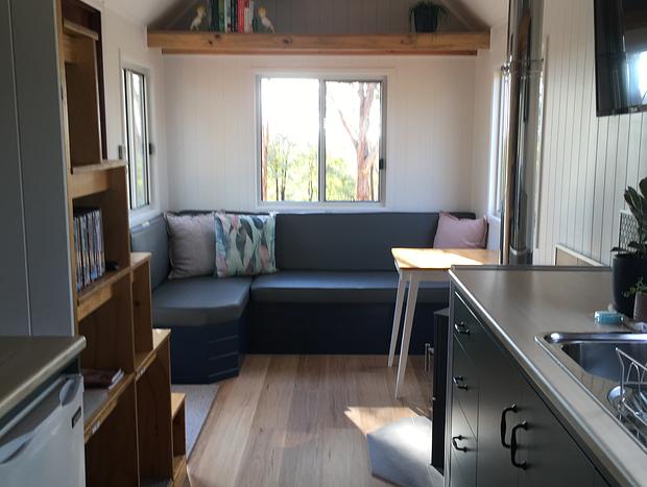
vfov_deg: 48.3
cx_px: 324
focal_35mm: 29
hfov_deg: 61.6
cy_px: 244
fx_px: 543
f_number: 2.2
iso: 25
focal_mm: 4.15
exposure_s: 1/50
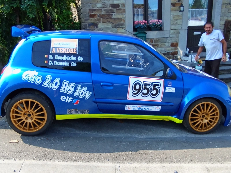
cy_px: 86
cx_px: 116
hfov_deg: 94.5
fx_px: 107
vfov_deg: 78.1
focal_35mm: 16
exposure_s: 1/309
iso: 50
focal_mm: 1.65
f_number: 2.2
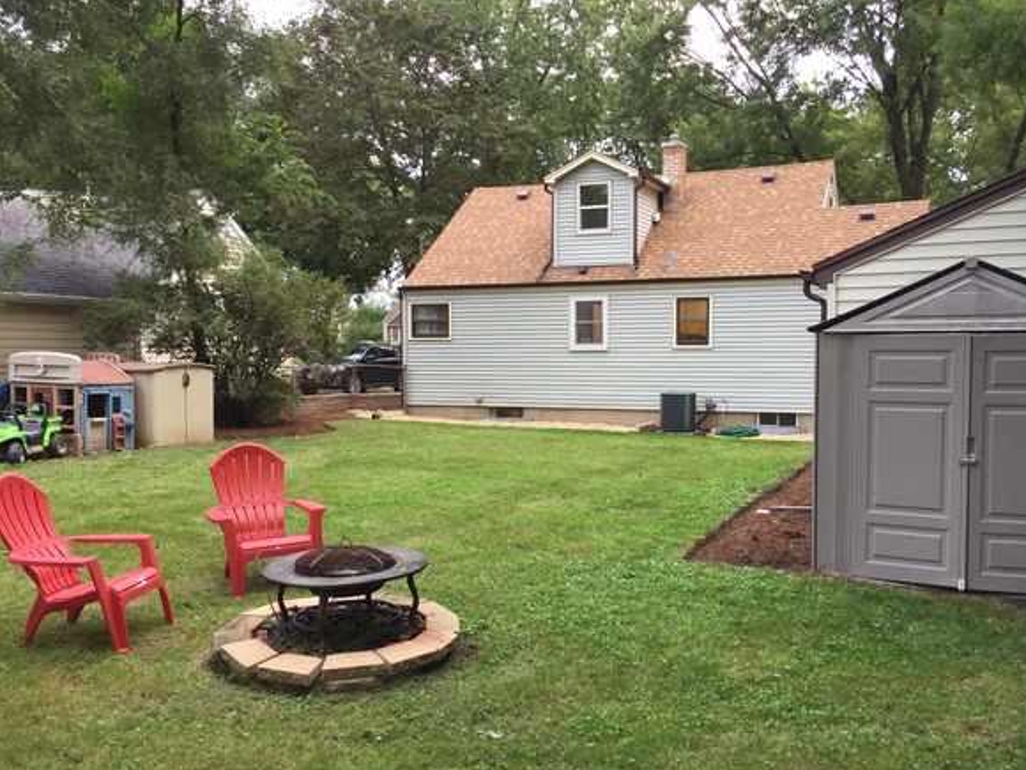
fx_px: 948
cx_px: 564
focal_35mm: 32
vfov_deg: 44.1
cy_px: 421
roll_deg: -0.6
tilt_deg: -3.7
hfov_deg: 56.7
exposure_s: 1/60
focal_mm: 4.15
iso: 40
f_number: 2.2
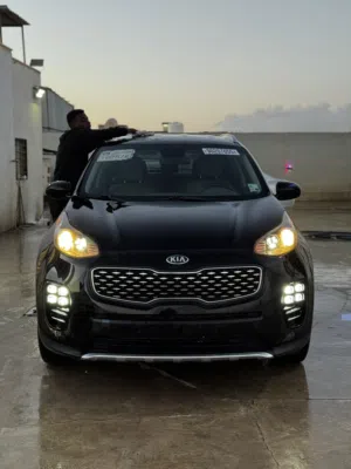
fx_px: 649
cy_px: 234
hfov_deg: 30.3
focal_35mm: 48
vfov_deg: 39.7
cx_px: 176
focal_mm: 6.76
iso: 64
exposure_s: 1/50
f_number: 1.78
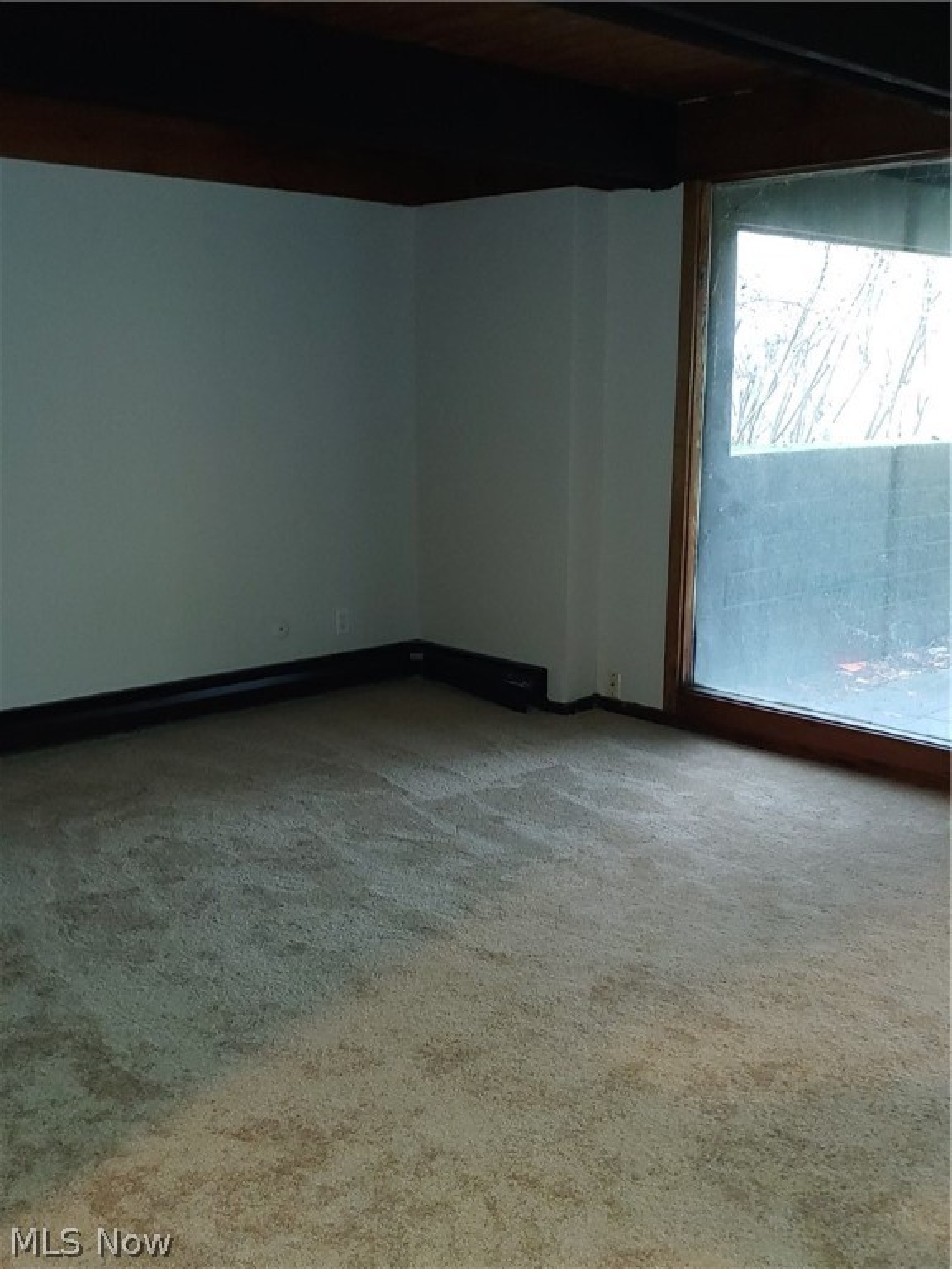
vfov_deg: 52.6
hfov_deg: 40.7
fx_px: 1283
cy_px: 634
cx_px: 476
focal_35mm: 35
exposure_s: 1/15
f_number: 1.5
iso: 200
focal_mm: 4.23
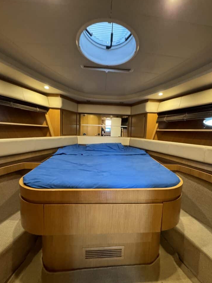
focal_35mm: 15
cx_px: 112
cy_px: 143
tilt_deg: -3.0
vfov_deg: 98.2
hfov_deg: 81.7
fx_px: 122
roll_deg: -3.1
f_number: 2.2
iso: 800
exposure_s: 1/60
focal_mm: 2.22
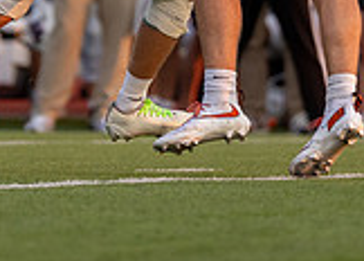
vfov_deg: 1.4
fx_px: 10874
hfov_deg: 1.9
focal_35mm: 1051
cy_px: -211
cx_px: 220
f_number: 2.8
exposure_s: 1/2500
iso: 800
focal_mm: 200
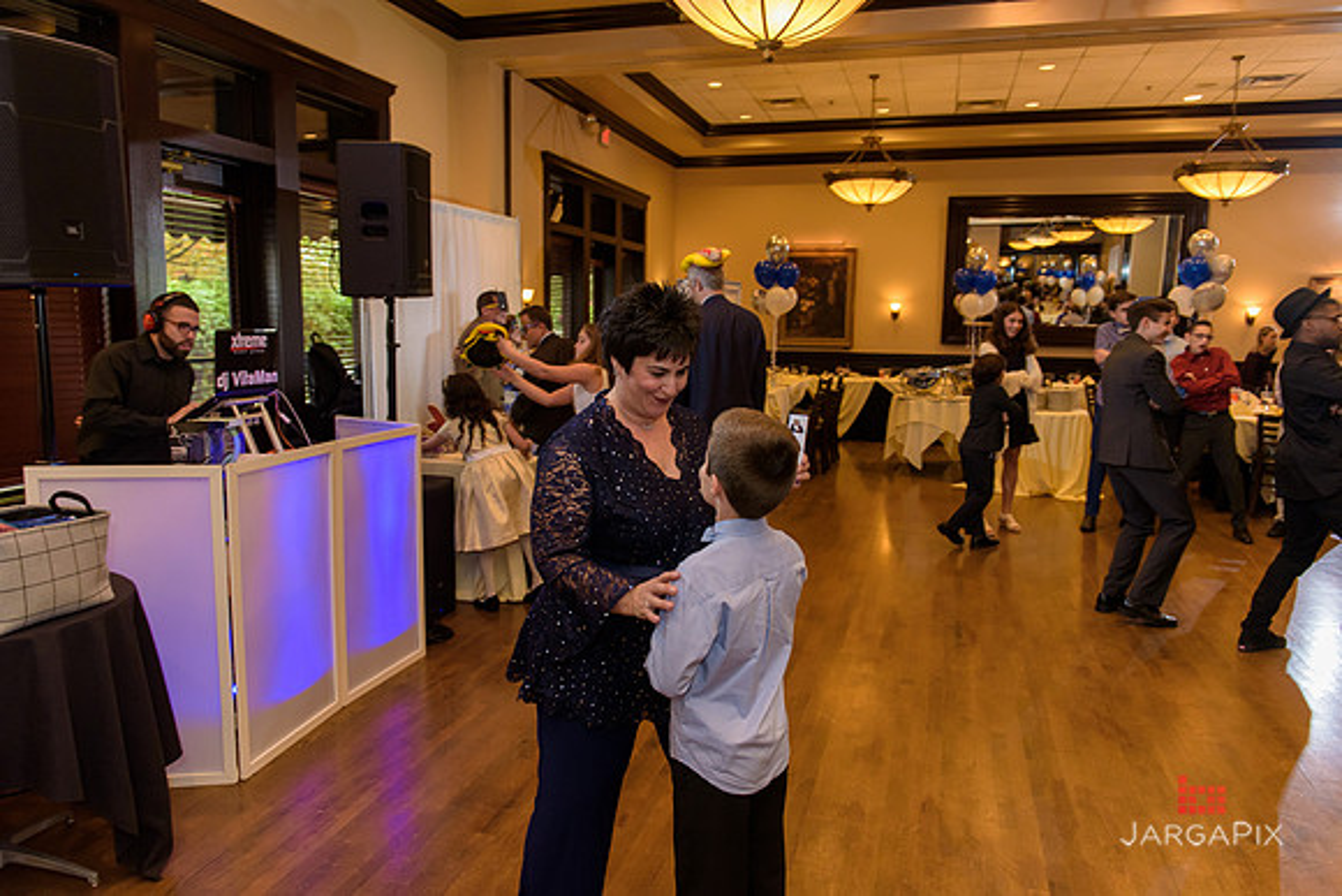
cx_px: 671
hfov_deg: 69.4
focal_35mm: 26
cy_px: 448
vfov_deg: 49.6
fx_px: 969
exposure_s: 1/125
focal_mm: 26
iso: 1600
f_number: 3.2
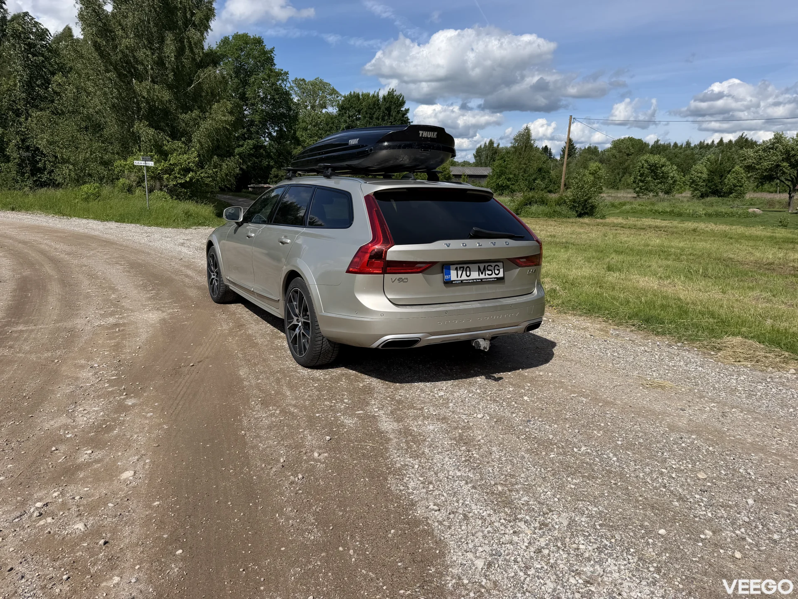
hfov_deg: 71.6
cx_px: 399
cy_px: 300
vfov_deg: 56.8
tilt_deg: -14.2
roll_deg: -1.3
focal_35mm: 24
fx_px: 553
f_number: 1.78
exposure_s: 1/7353
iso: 80
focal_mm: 6.76
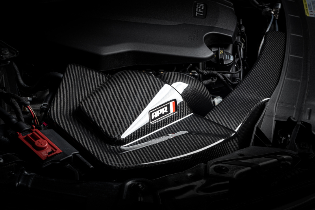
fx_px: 919
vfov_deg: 13.1
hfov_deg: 19.4
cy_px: 105
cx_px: 158
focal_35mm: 105
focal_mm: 105
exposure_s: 1/125
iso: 400
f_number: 18
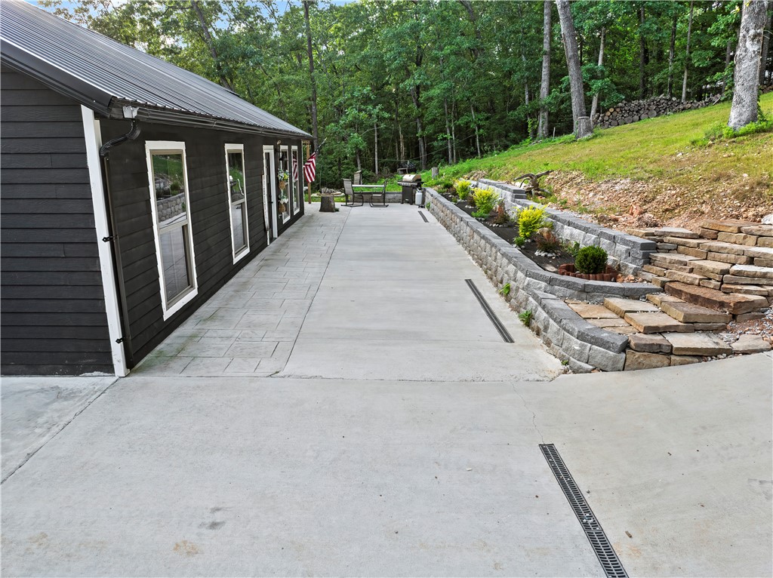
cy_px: 289
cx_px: 386
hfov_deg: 71.6
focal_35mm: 24
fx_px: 535
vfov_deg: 56.7
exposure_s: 1/160
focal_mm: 12.29
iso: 100
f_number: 2.8
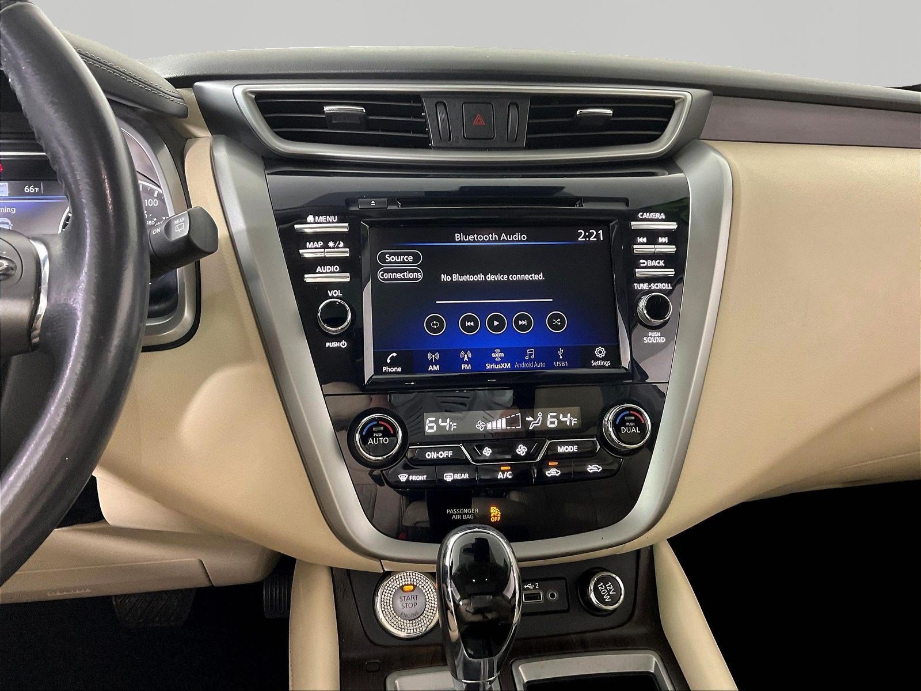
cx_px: 460
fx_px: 772
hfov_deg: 61.7
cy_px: 346
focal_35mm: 29
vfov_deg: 48.2
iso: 200
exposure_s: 1/60
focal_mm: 3
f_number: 1.8
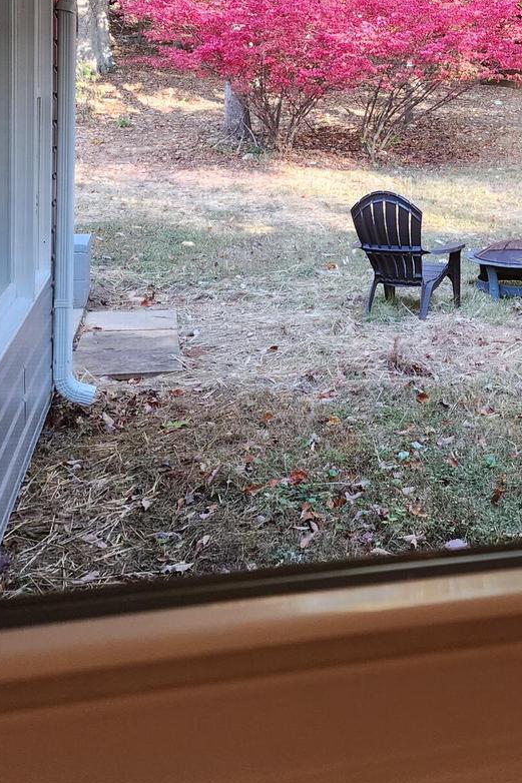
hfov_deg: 27.7
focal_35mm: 47
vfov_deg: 39.8
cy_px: 130
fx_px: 1023
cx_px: 458
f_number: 1.8
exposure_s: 1/120
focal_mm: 6.4
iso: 250
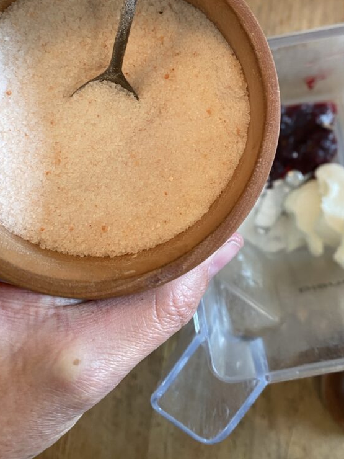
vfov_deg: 50.4
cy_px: 151
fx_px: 477
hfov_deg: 39.3
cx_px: 220
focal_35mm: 36
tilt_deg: -87.9
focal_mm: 4.25
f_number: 1.8
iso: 160
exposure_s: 1/60
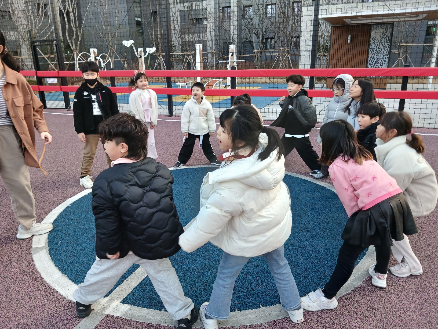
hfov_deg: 65.3
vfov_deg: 51.4
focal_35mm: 27
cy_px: 164
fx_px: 342
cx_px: 219
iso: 40
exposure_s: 1/60.2
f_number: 1.8
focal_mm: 3.98
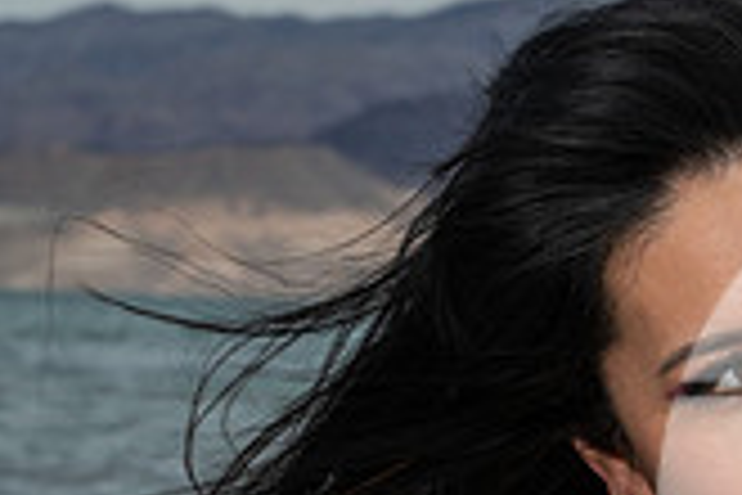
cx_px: 1077
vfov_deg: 5.1
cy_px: 794
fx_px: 5462
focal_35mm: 265
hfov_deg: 7.6
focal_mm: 70
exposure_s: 1/250
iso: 64
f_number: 10
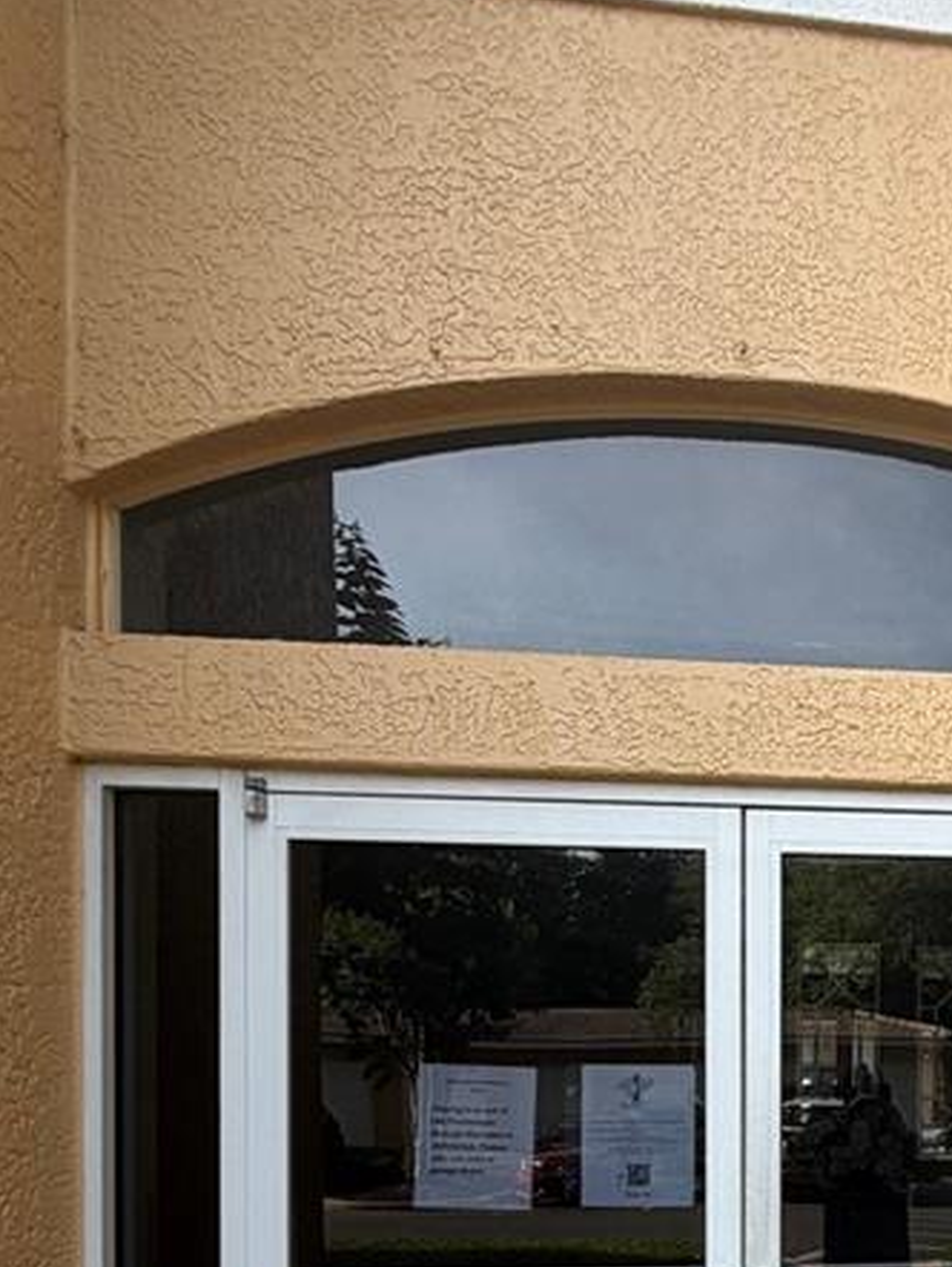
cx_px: 1095
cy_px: 1101
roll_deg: +0.1
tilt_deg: -2.7
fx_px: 1392
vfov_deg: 45.2
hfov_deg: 32.3
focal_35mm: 38
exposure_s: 1/231
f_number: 2.2
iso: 40
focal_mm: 2.22
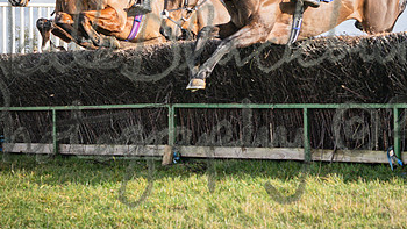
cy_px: -58
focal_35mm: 136
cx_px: 225
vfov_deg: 8.8
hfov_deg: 15.8
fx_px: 1468
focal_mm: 41
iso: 200
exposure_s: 1/1250
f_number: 4
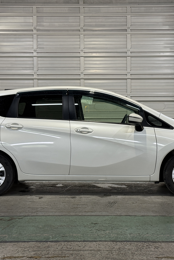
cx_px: 99
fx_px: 486
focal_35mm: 67
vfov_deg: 30.1
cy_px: 130
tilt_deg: -0.1
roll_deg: +0.3
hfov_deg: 20.3
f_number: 1.78
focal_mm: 6.76
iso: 50
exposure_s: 1/60
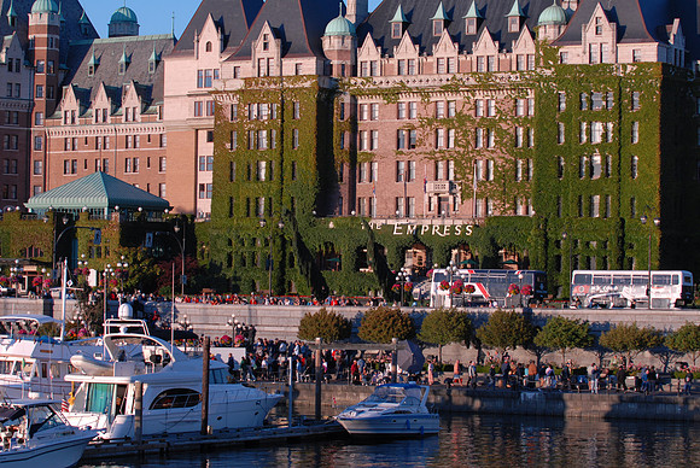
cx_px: 350
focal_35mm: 105
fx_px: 2044
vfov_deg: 13.1
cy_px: 234
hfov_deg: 19.4
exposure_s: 1/250
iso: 200
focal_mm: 70
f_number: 8
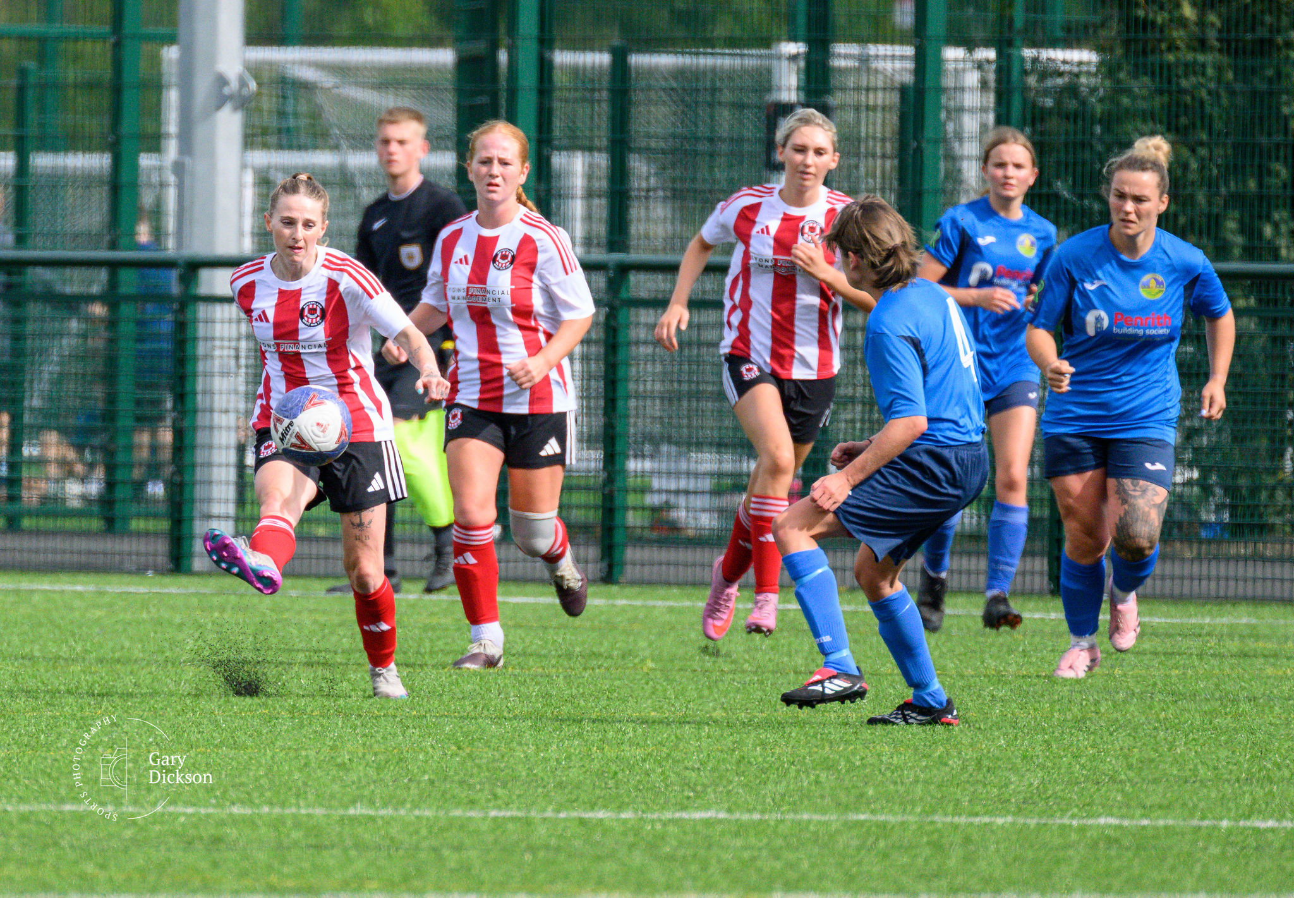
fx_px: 30325
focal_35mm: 833
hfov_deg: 2.4
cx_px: 409
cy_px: 294
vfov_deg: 1.7
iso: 1400
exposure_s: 1/4000
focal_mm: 400
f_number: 5.6
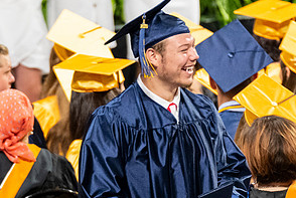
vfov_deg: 1.7
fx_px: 6563
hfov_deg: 2.6
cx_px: 149
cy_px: 219
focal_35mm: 797
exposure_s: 1/200
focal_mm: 200
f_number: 4
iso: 2000
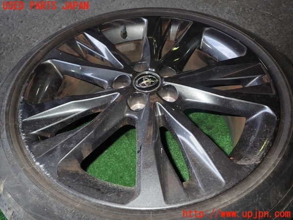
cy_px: 110
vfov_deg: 54.9
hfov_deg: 69.4
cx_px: 146
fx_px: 212
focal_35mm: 25
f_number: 5.6
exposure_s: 1/30
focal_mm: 4.5
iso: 200
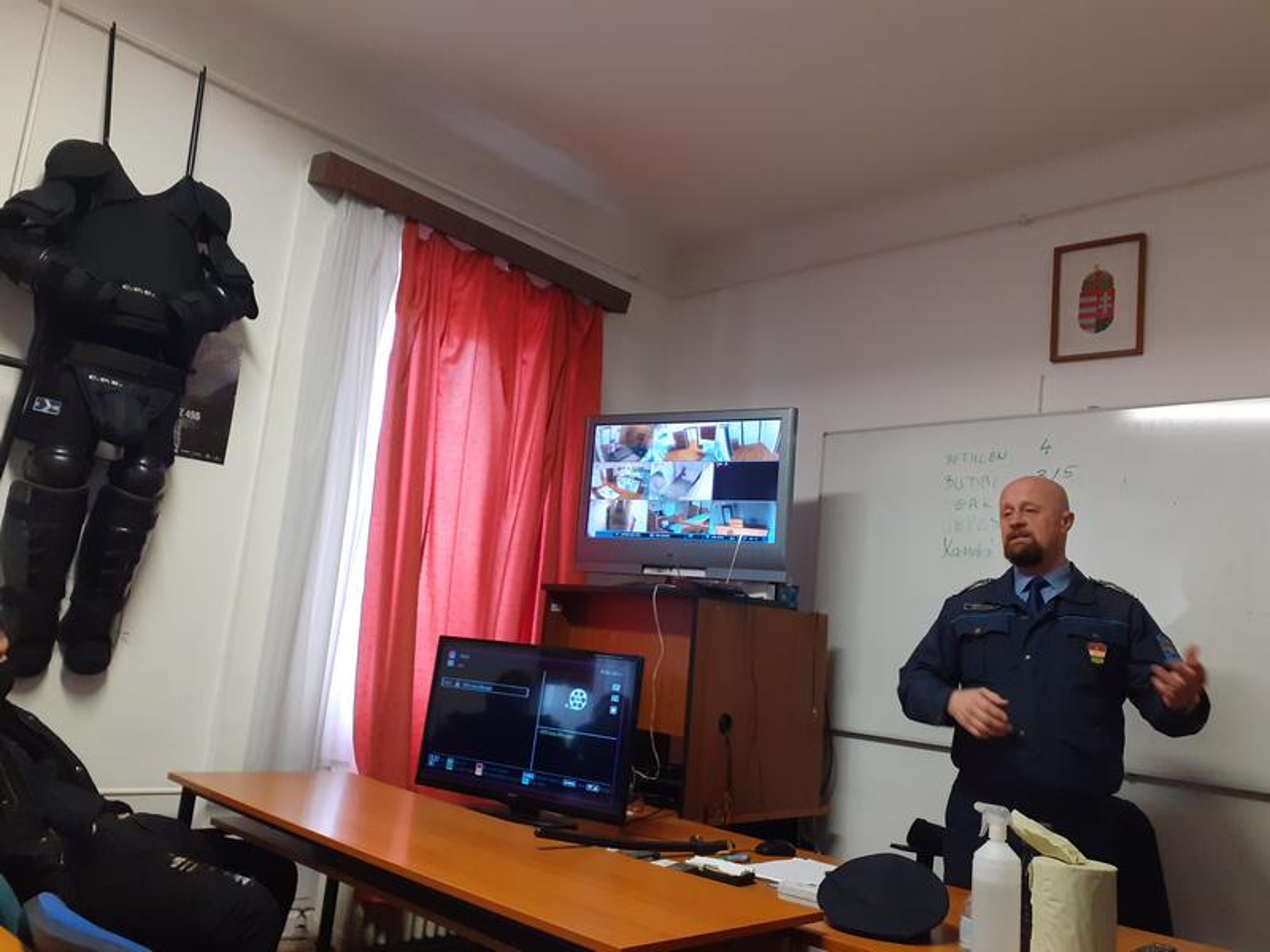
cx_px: 635
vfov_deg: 51.4
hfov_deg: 65.3
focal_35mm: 27
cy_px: 476
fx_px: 991
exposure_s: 1/50
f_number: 1.9
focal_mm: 3.6
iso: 160
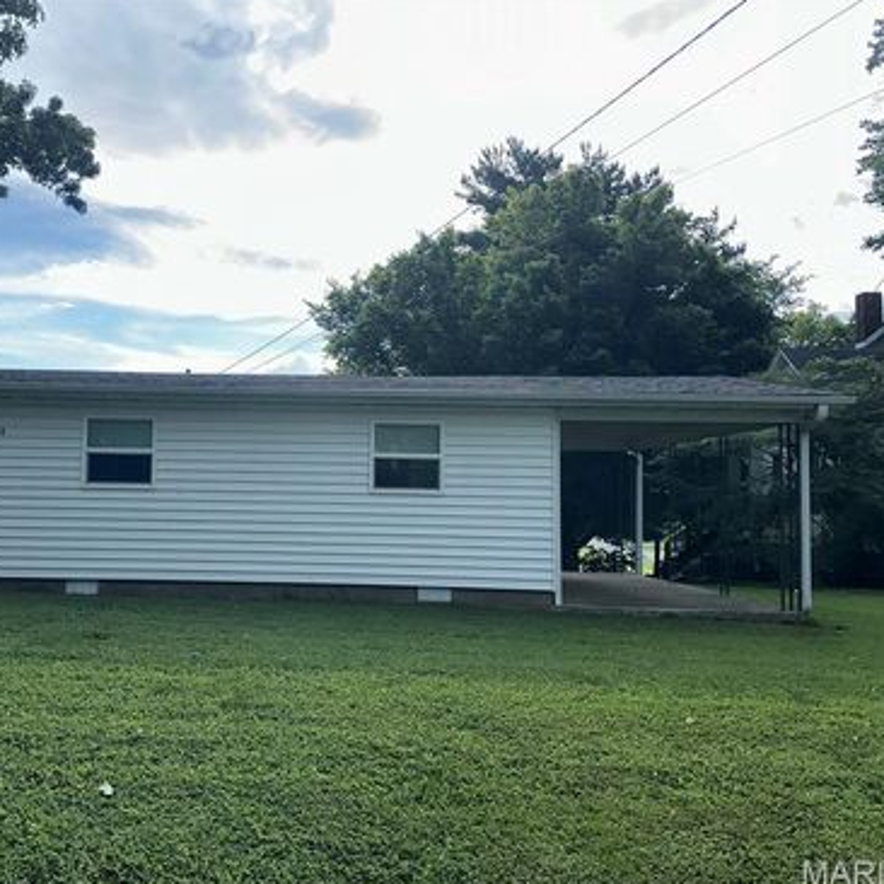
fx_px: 838
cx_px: 316
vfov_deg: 55.6
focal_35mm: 29
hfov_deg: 54.8
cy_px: 446
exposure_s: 1/7576
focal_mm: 6.86
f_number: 1.78
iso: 80
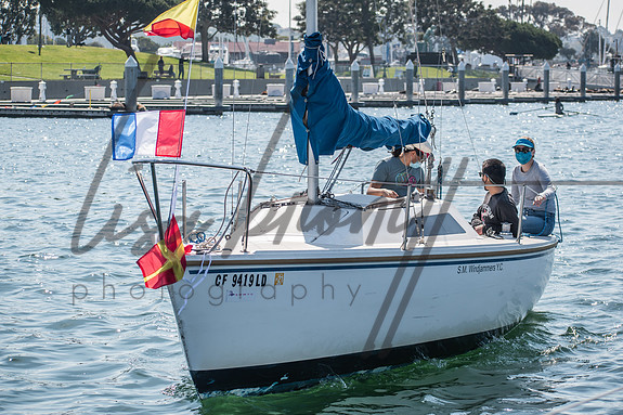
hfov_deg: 19.3
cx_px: 313
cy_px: 209
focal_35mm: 106
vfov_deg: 12.9
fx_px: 1834
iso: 100
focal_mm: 70
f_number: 5.6
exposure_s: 1/500
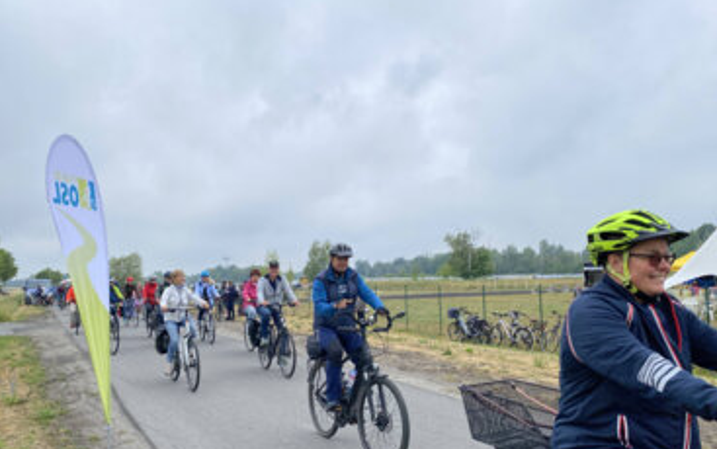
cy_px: 254
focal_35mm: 30
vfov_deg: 41.8
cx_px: 373
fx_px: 587
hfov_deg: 62.8
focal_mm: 4.2
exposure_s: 1/2066
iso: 32
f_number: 1.8
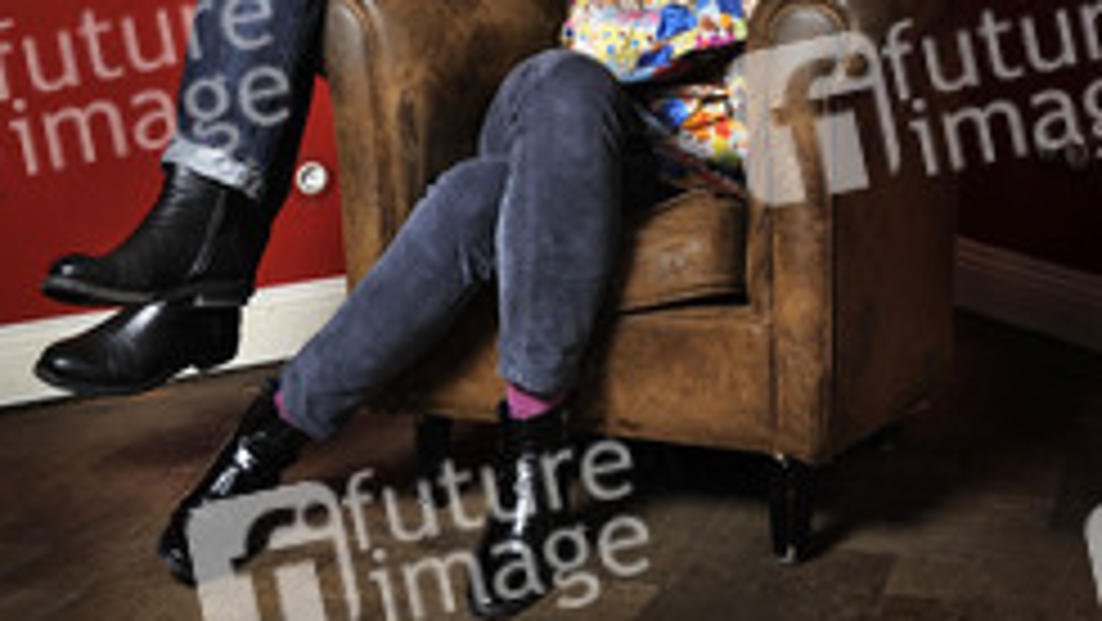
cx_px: 551
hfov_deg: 32.3
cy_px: -126
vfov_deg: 17.7
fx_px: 1900
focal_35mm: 65
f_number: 4.5
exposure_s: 1/60
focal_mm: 38
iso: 640
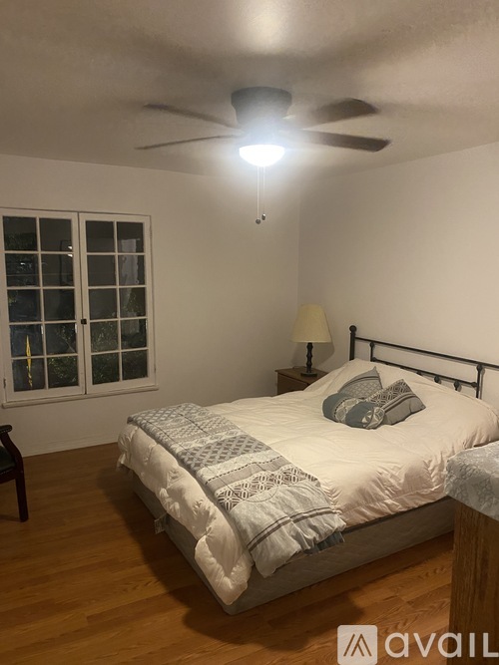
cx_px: 250
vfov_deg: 67.3
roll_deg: -0.1
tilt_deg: -8.2
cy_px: 332
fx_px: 500
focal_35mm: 26
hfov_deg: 53.0
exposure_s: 1/30
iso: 500
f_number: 1.8
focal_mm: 4.25
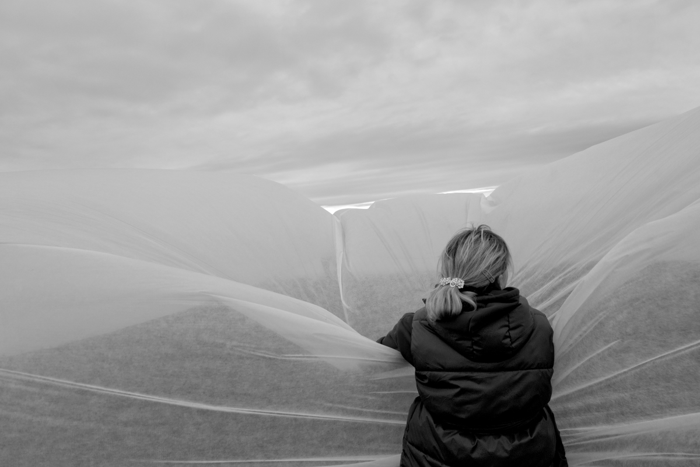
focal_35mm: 24
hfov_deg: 73.7
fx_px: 467
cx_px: 350
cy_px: 234
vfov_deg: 53.1
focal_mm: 24
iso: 400
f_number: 7.1
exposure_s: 1/400
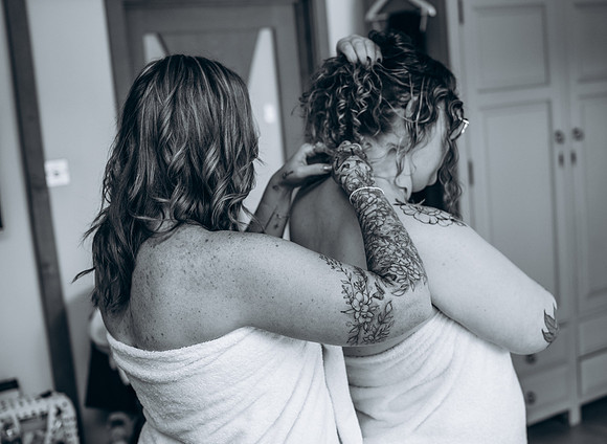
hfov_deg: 35.2
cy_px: 237
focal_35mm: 55
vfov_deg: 26.1
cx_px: 307
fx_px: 957
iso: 160
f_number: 2.2
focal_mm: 35
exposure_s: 1/125
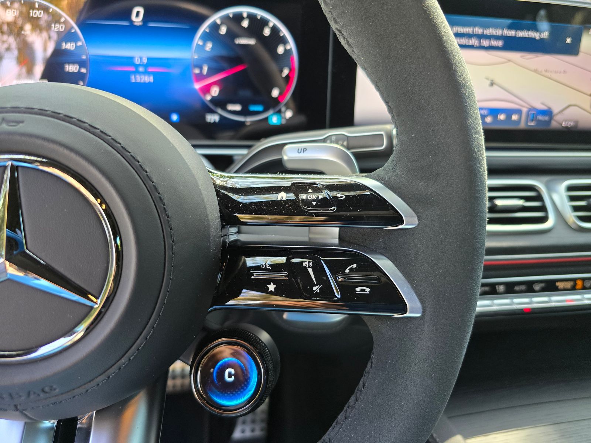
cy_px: 222
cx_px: 296
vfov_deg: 58.9
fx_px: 393
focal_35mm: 23
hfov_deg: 73.9
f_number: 1.7
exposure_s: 1/120
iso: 250
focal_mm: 6.3
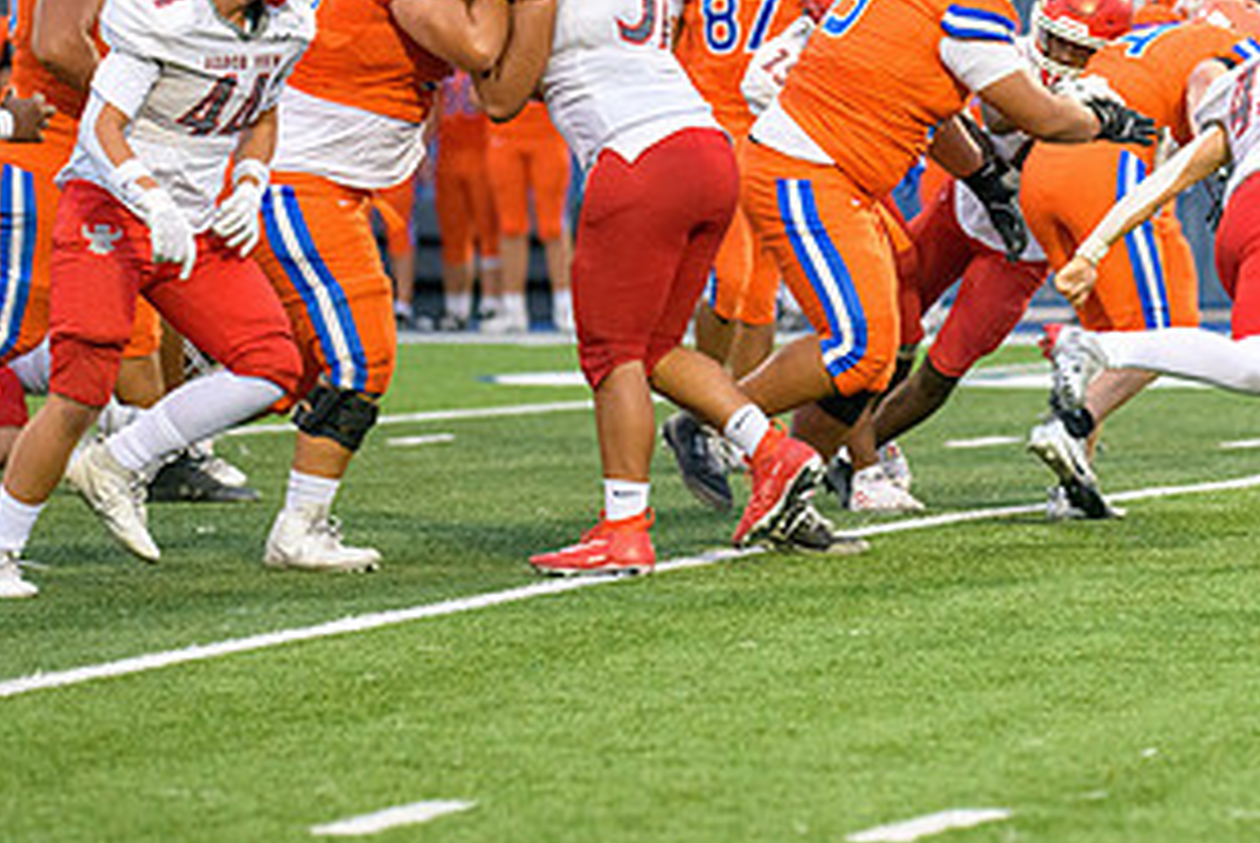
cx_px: 1117
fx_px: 11210
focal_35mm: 320
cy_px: 186
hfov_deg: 6.4
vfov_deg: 4.3
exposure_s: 1/2000
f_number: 2.8
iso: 2500
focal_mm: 170
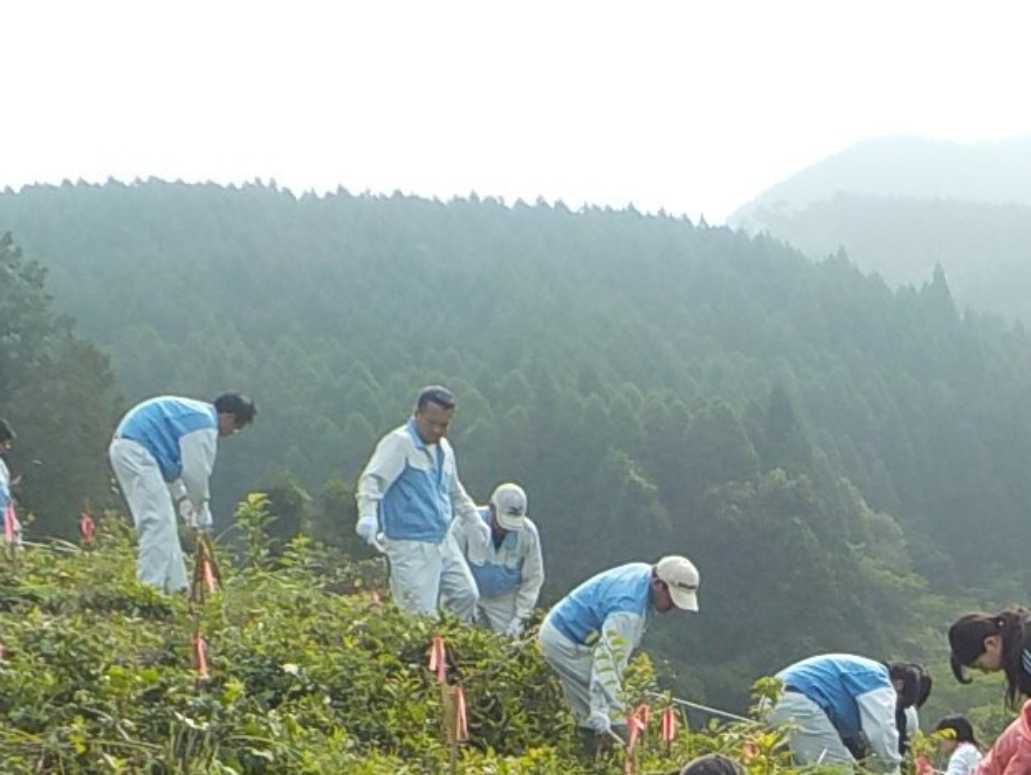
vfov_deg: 18.2
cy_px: 912
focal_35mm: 77
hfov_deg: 24.8
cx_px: 879
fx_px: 2295
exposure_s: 1/640
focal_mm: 4.1
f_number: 3.3
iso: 125
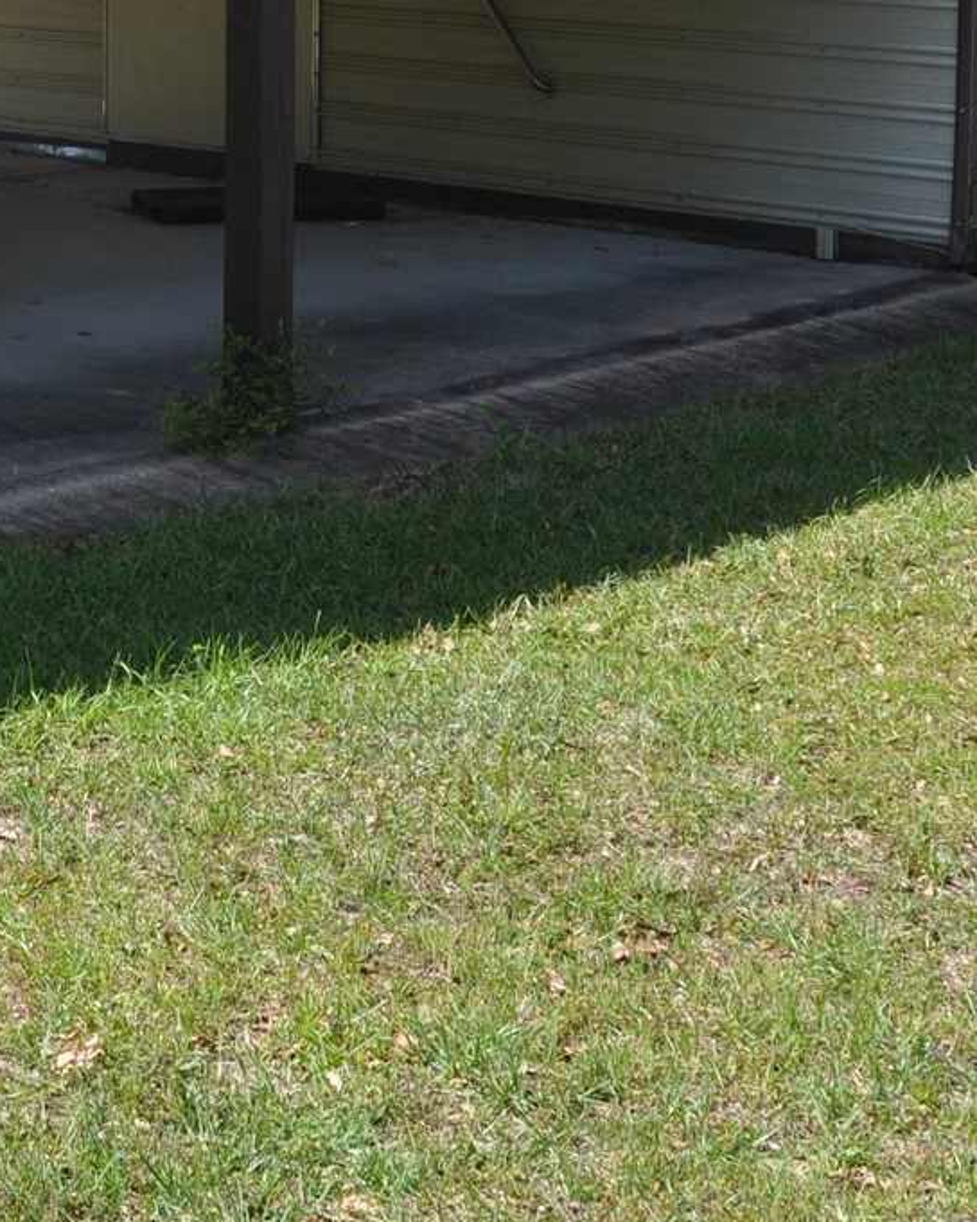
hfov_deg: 18.4
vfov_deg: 22.7
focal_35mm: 81
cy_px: 33
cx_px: -38
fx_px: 2928
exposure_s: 1/250
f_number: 8
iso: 200
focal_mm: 18
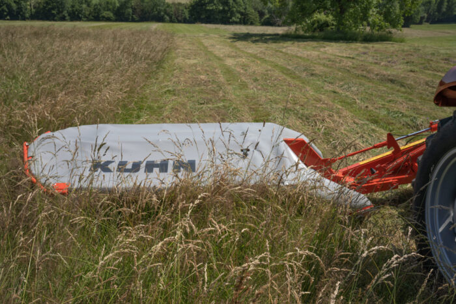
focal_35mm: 34
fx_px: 431
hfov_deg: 55.8
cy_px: 152
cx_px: 228
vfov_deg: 38.9
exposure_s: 1/400
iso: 100
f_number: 11
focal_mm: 34
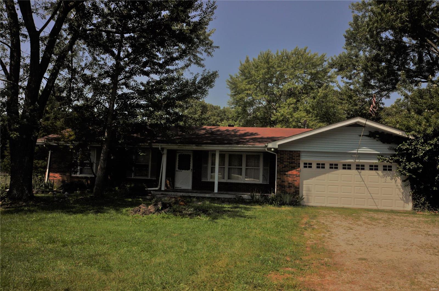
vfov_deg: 43.5
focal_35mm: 30
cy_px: 146
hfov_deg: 62.0
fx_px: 365
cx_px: 220
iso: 200
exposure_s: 1/4000
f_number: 5.6
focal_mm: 20
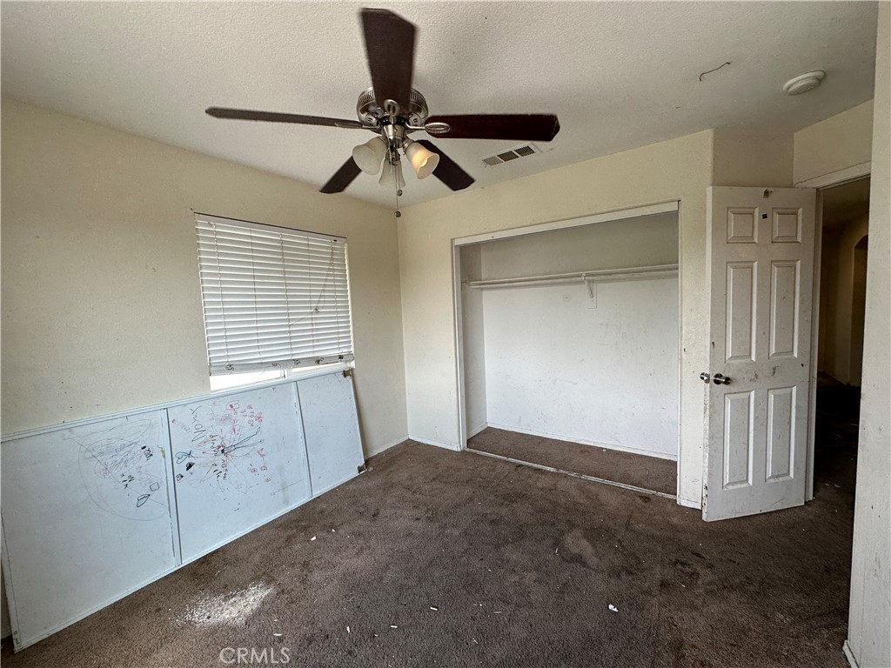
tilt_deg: -5.2
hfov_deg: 102.1
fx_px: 360
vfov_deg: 85.7
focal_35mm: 14
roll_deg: +2.3
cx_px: 446
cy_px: 334
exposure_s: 1/99
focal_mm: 2.22
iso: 64
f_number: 2.2
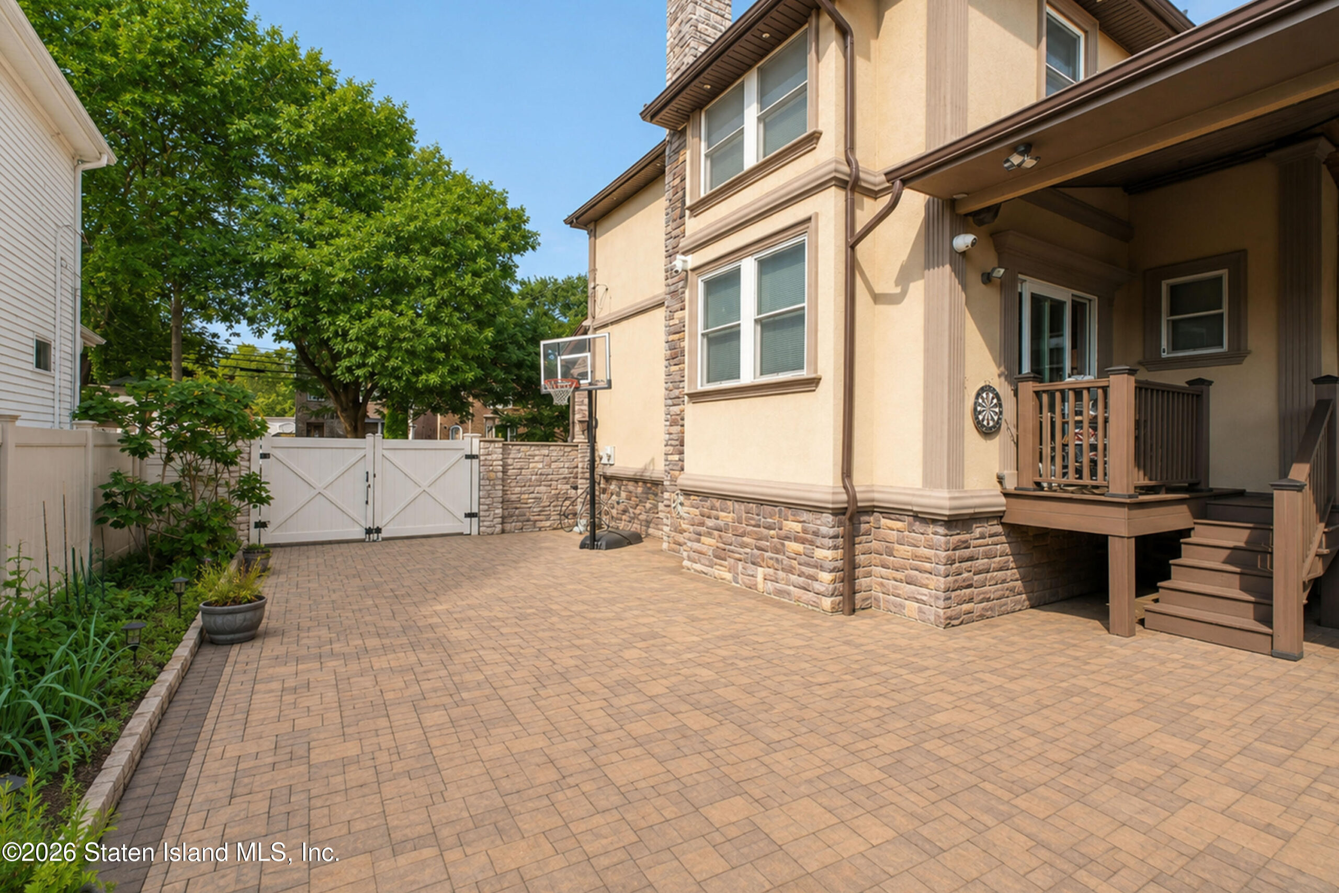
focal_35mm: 15
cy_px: 446
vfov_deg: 77.3
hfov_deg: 100.4
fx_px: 558
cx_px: 670
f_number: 9
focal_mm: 10
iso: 250
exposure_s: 1/160
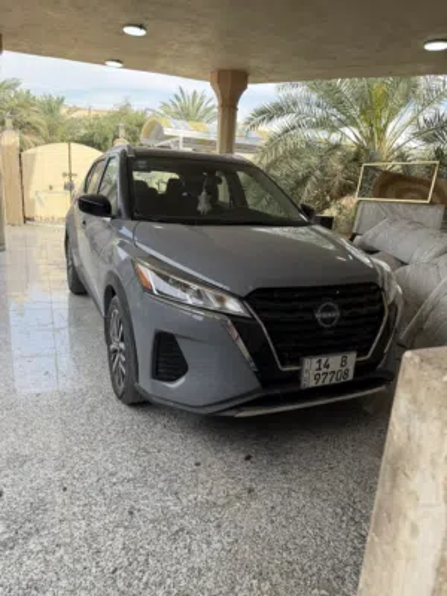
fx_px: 413
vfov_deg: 71.6
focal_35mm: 24
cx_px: 224
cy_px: 298
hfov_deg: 56.8
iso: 100
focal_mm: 6.76
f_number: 1.78
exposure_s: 1/1075
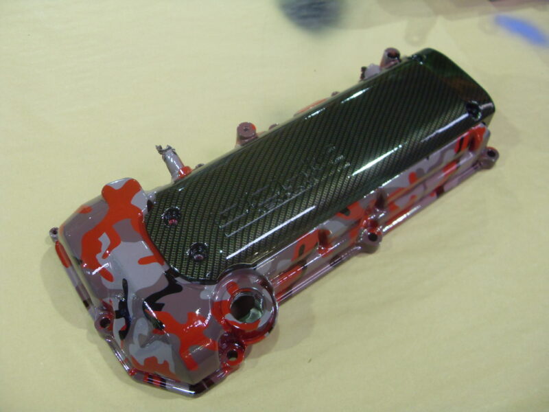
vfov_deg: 40.7
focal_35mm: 35
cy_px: 206
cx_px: 274
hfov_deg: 52.6
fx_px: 555
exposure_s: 1/20
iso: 200
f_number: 2.8
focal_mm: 6.3
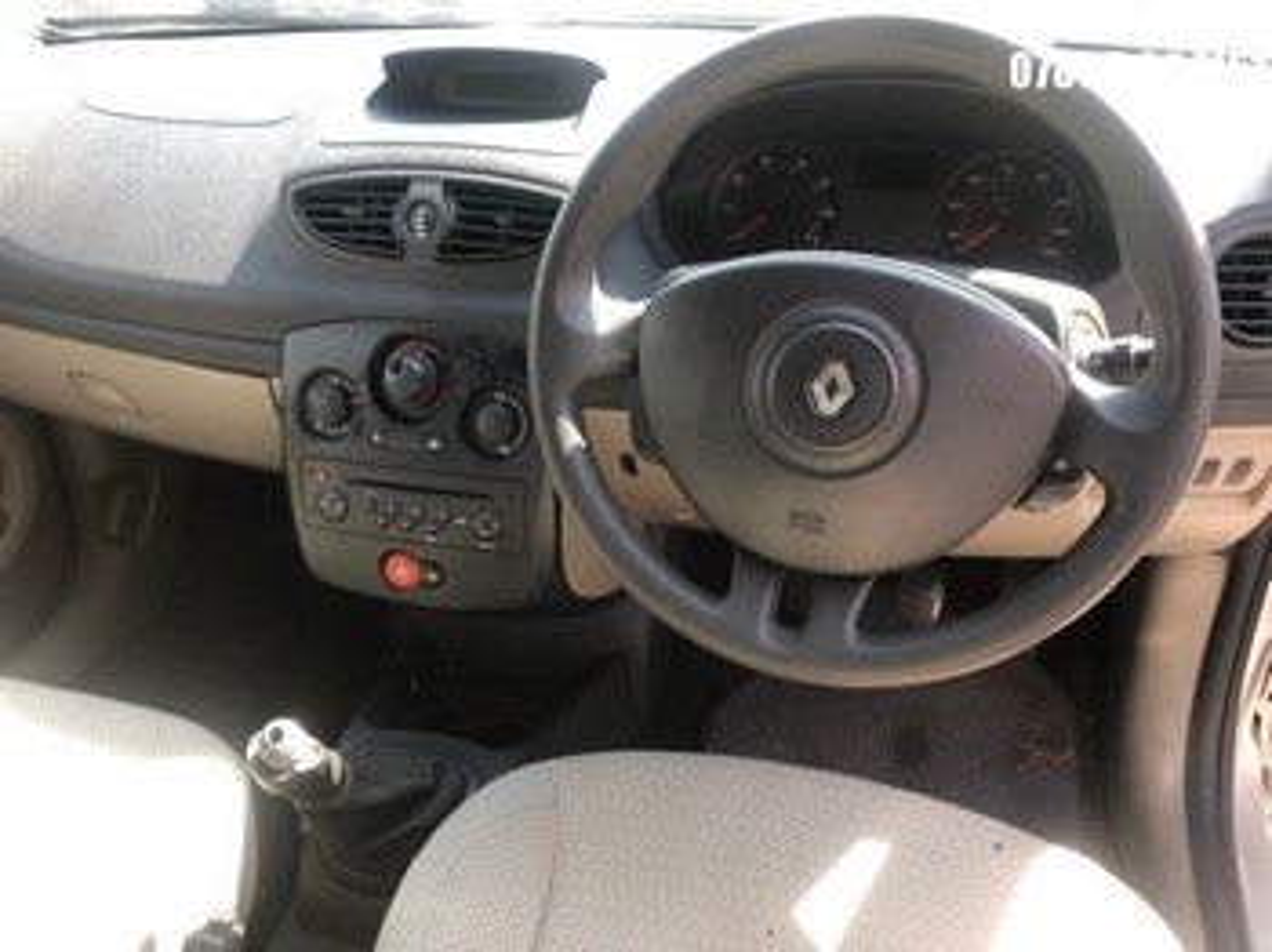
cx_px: 636
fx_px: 1028
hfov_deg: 63.5
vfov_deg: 49.7
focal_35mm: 28
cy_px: 476
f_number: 1.8
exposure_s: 1/100
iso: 32
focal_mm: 4
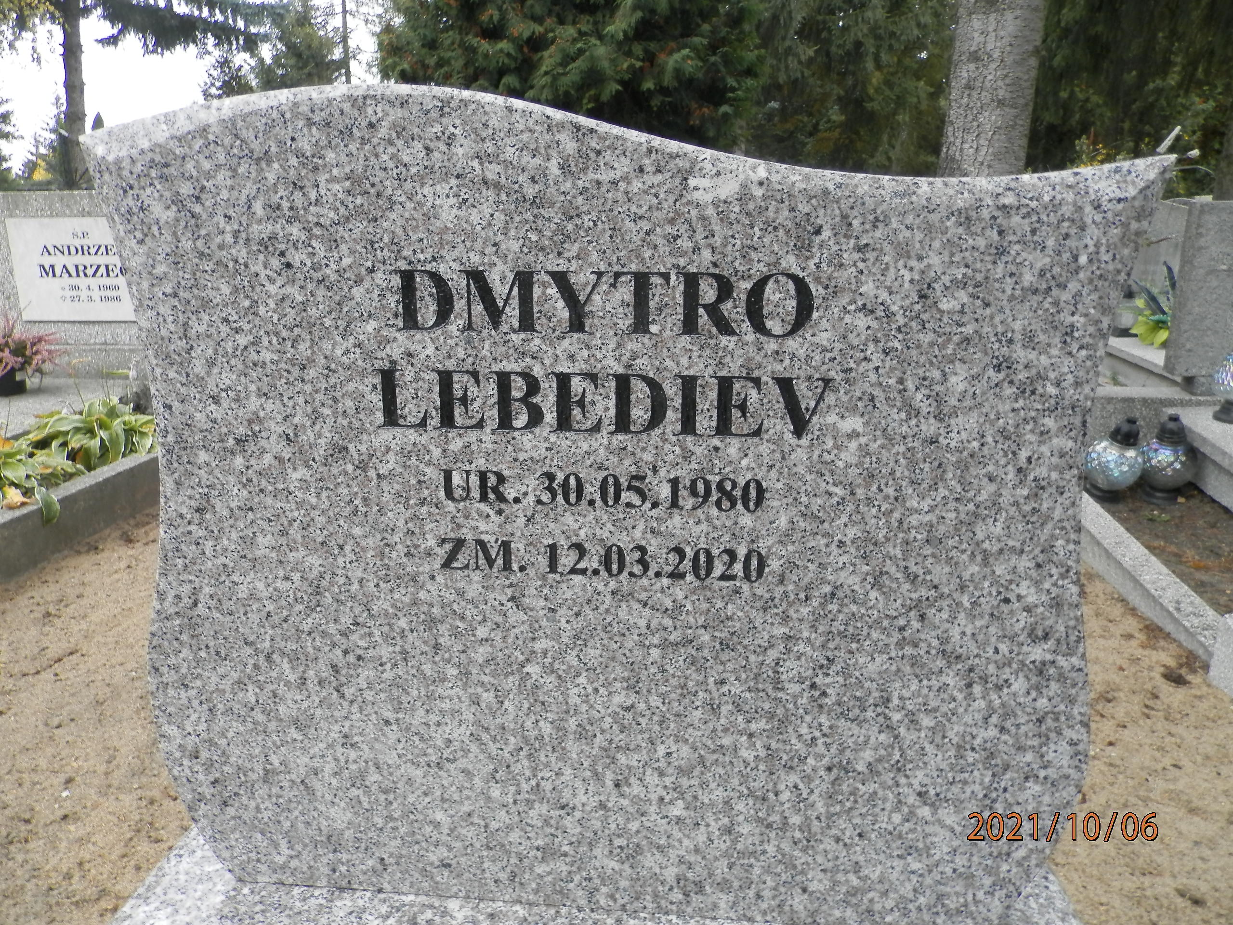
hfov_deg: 69.4
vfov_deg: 54.9
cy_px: 462
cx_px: 616
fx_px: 890
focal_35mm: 25
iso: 100
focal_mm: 4.5
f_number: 3.1
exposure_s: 1/30
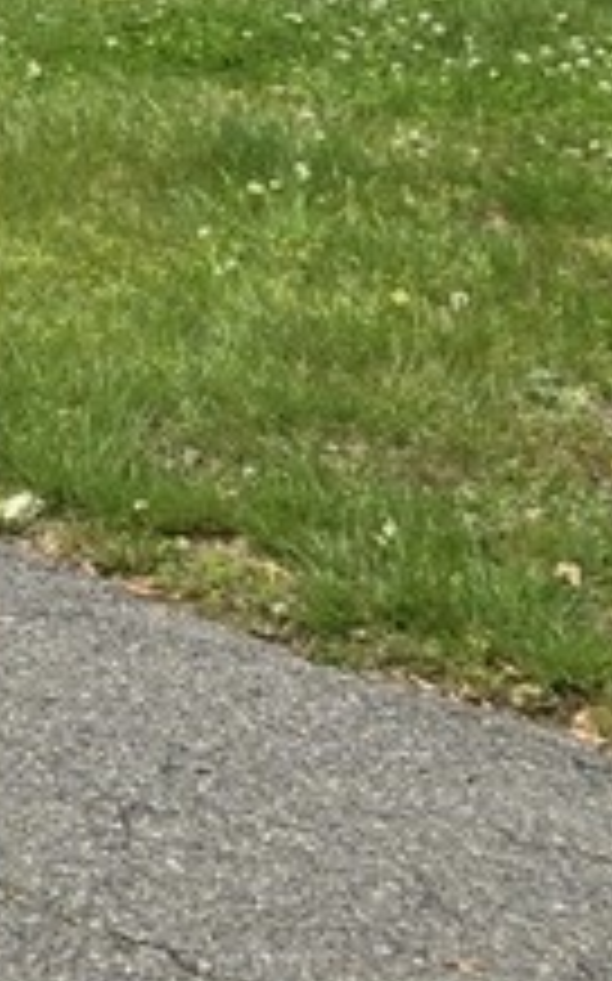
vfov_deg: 11.5
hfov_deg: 7.3
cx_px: -644
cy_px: -626
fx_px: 4596
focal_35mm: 172
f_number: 1.8
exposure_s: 1/1879
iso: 25
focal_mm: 5.4
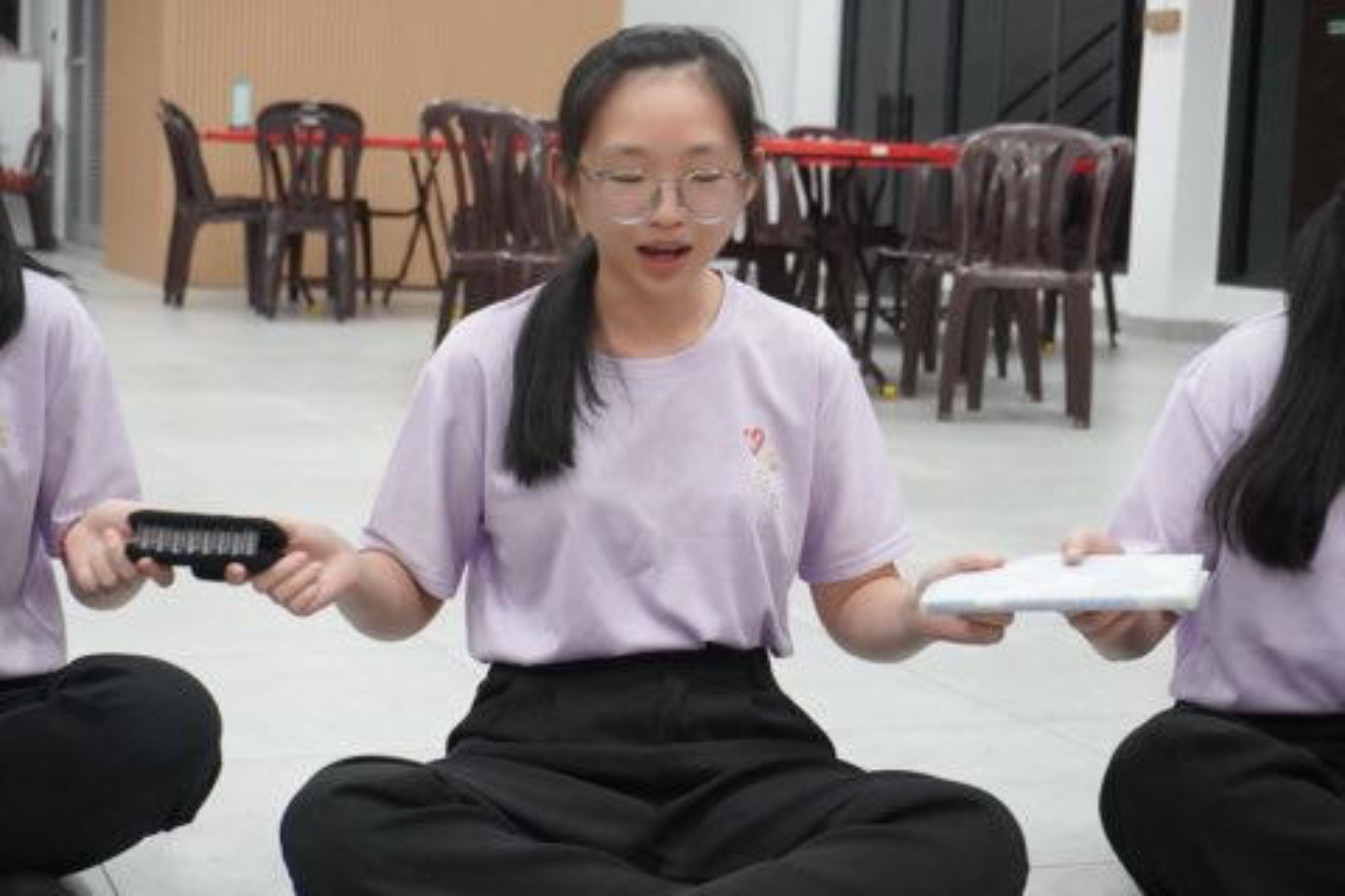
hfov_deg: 31.2
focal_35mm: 64
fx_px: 2410
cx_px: 672
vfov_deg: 21.1
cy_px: 448
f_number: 5.6
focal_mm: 43
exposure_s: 1/160
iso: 6400
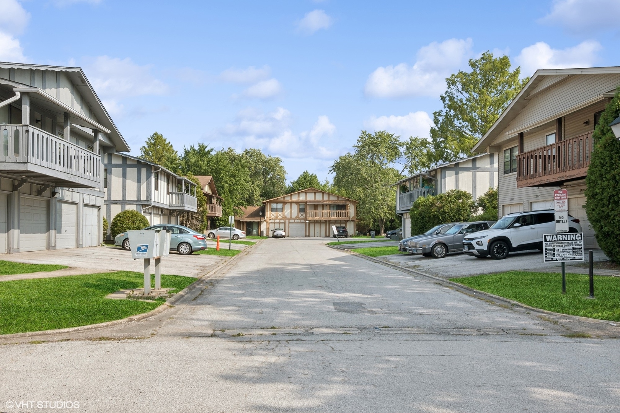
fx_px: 517
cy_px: 206
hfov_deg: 61.9
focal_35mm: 30
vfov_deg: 43.6
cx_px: 310
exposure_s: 1/50
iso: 100
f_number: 16
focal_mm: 20
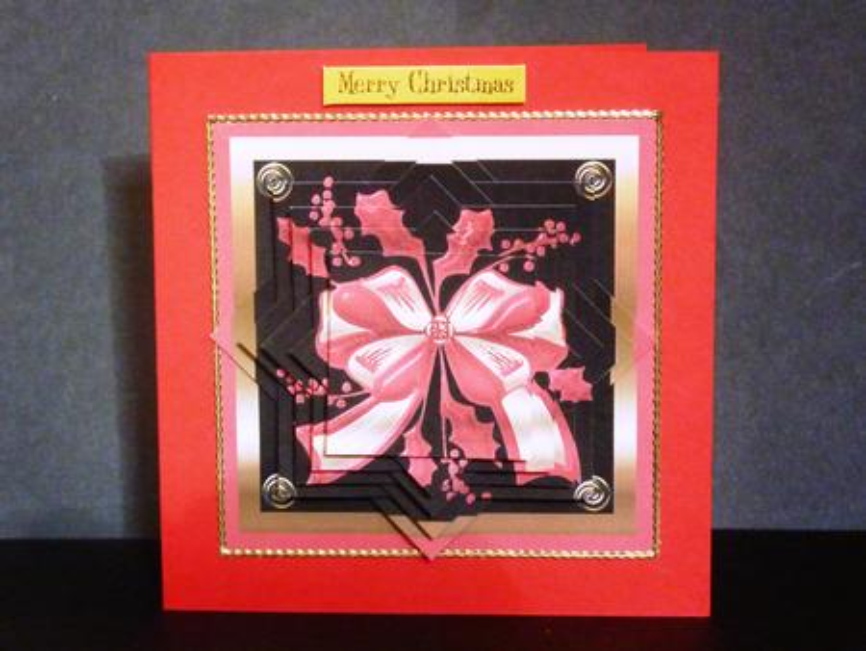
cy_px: 326
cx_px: 433
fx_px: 2078
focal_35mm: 83
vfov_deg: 17.8
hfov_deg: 23.5
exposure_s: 1/40
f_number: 4.2
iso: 800
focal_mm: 13.7
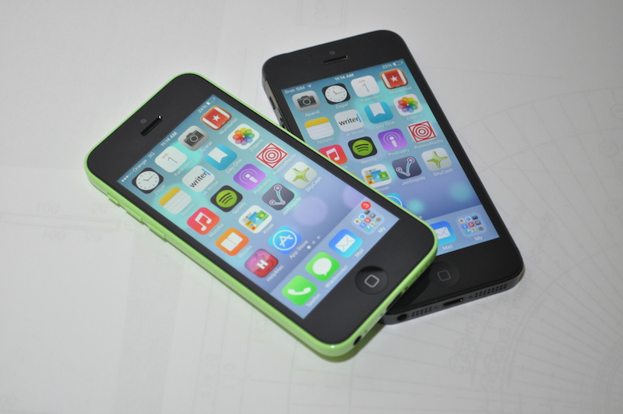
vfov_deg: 18.1
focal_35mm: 75
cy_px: 207
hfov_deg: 27.0
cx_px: 312
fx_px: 1296
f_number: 5.6
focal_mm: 50
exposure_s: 1/60
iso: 800
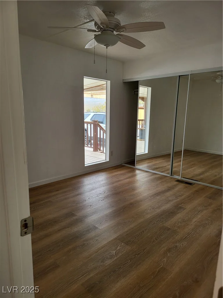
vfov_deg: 71.6
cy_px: 149
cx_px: 112
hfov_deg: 56.8
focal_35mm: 24
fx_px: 206
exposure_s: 1/120
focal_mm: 5
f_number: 1.8
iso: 64
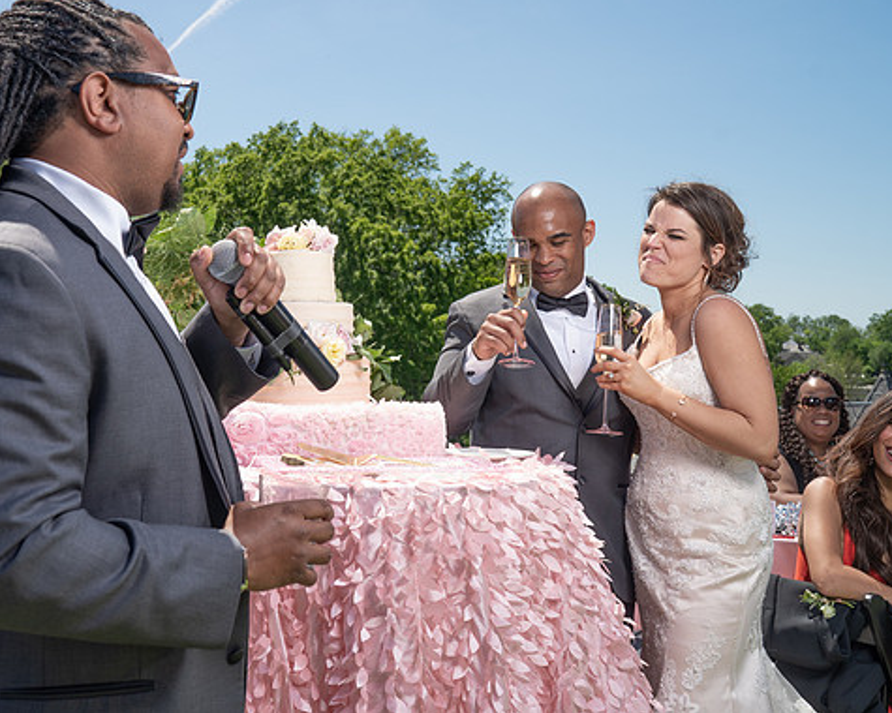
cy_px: 298
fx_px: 1214
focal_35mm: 46
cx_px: 299
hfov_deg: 39.9
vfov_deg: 32.7
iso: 50
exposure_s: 1/250
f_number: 7.1
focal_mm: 35
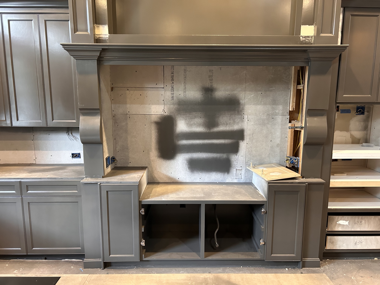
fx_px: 285
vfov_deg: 53.1
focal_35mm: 26
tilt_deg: -9.9
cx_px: 190
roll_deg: +0.0
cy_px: 142
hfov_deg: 67.3
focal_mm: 5.7
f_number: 1.5
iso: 500
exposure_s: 1/60
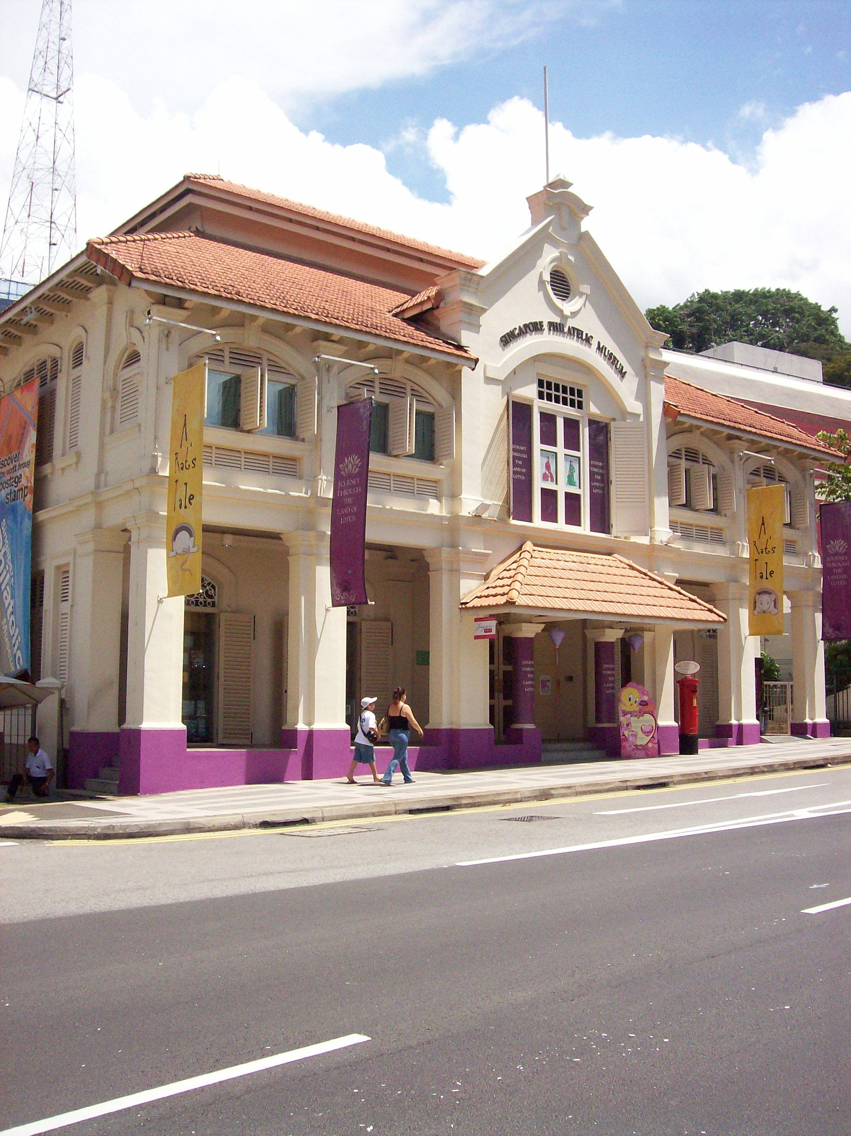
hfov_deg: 39.6
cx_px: 426
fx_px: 1181
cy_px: 568
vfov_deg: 51.4
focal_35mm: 36
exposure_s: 1/1276
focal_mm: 6
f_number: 4.8
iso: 140
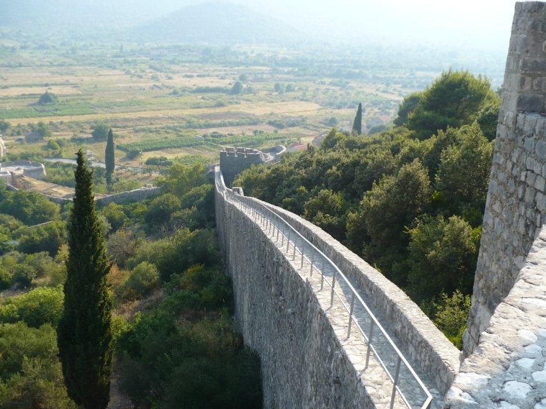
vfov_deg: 36.8
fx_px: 615
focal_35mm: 39
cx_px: 286
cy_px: 211
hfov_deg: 47.9
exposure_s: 1/500
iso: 100
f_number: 2.8
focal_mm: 6.1
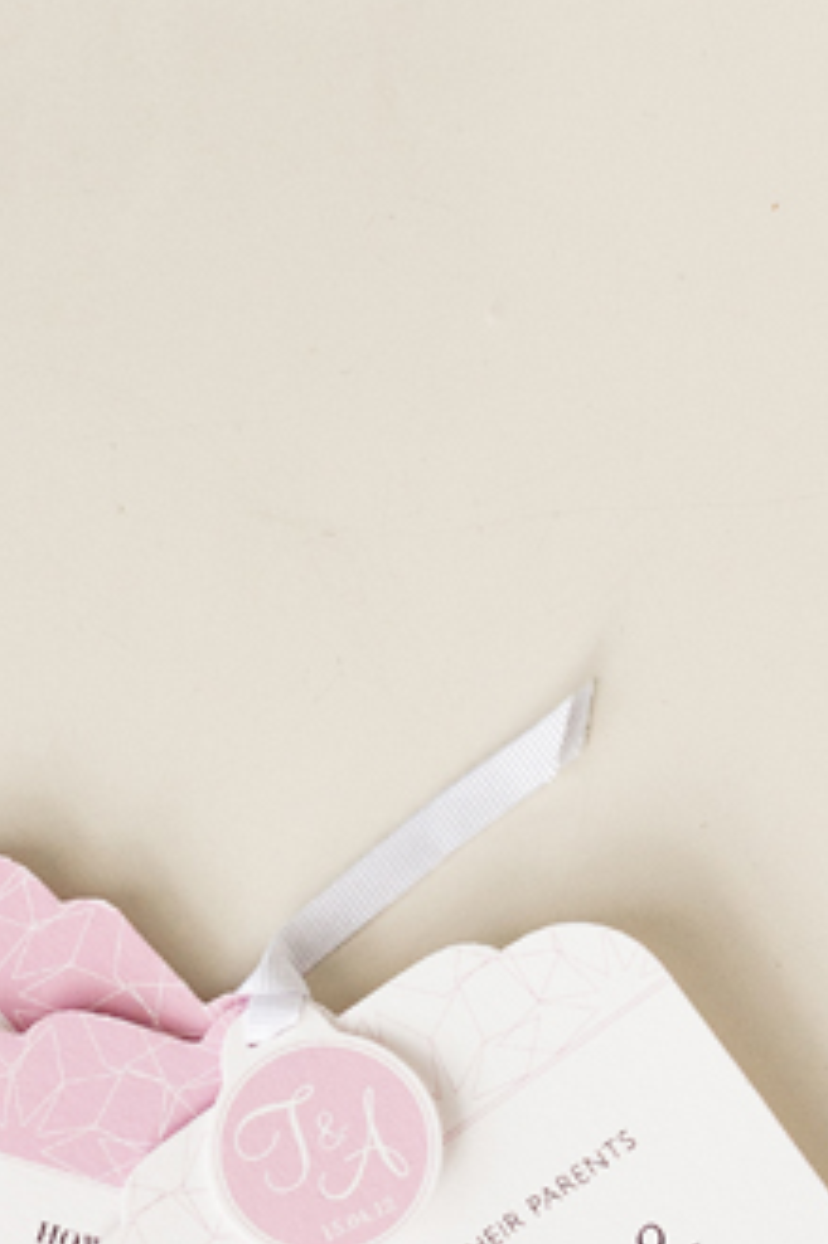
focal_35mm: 137
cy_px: 1346
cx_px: 147
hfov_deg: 10.0
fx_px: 4731
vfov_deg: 14.6
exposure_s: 1/100
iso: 400
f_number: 3.2
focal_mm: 50
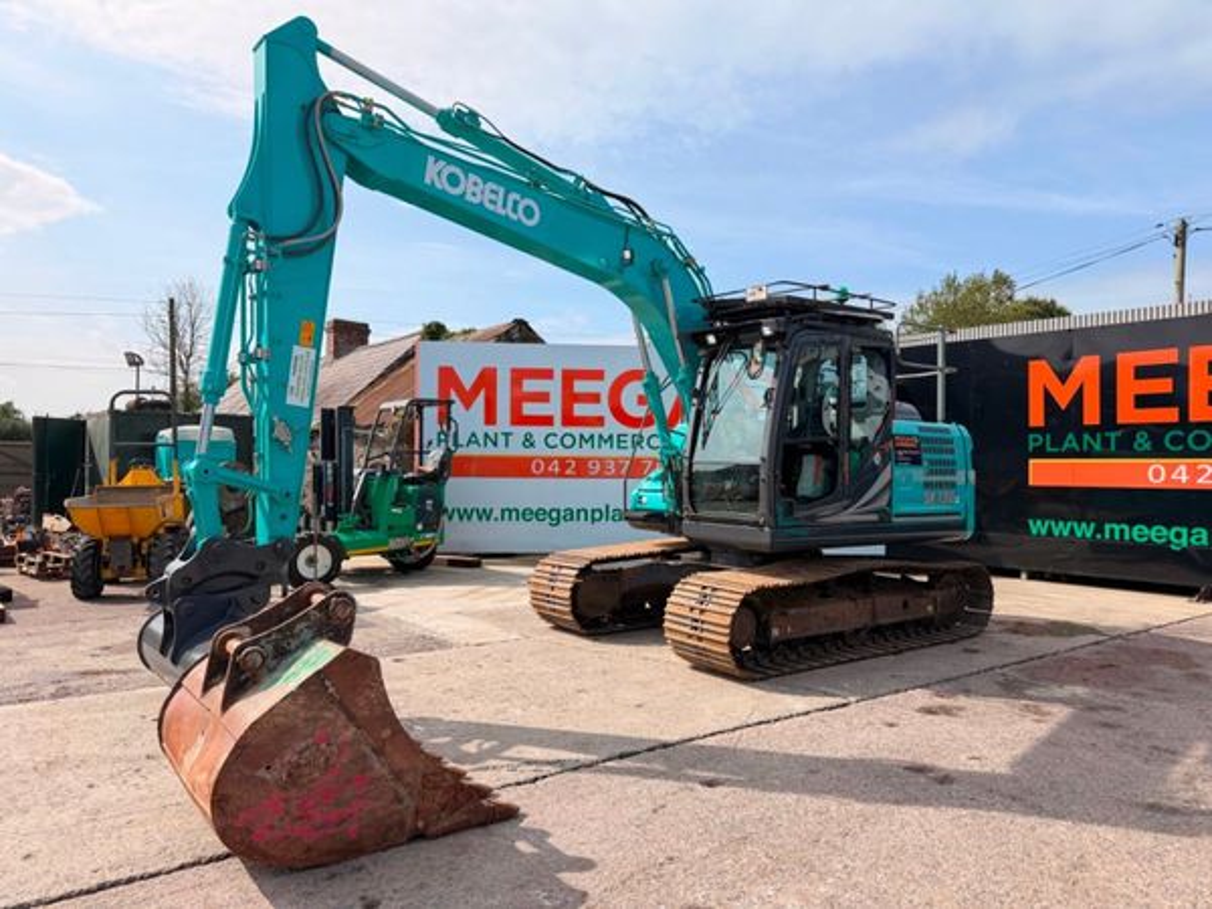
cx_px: 606
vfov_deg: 56.8
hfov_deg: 71.6
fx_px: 840
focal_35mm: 24
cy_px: 454
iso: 125
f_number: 1.78
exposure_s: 1/3425
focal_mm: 6.76
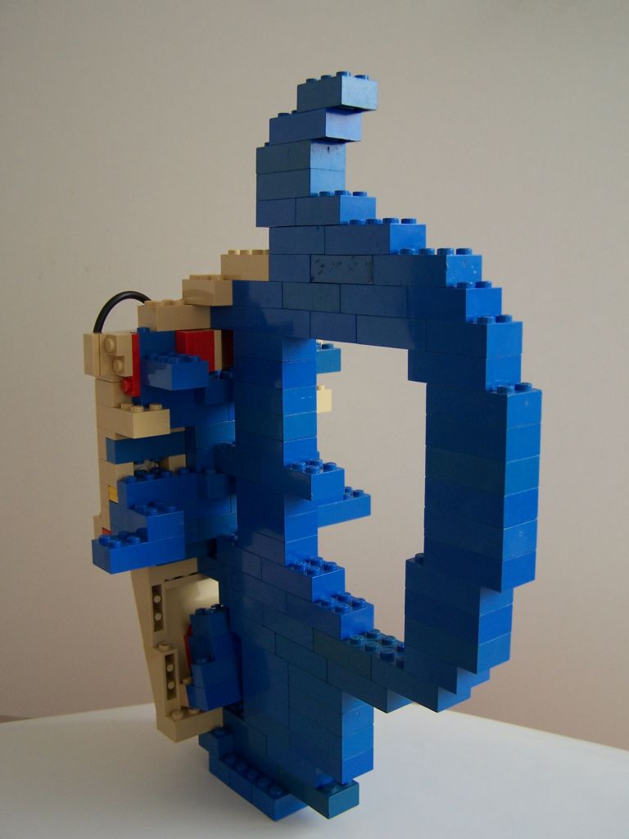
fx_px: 921
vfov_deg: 49.0
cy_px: 420
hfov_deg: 37.7
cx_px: 314
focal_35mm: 38
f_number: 2.8
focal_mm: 6.3
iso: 80
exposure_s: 1/60
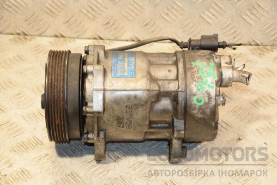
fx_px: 762
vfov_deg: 13.8
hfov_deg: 20.6
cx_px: 138
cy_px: 92
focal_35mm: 99
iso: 800
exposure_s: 1/100
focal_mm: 66
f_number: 5.3
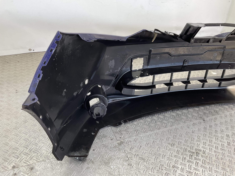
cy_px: 88
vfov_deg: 48.2
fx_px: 197
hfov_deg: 61.7
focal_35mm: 29
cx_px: 118
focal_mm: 3
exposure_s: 1/100
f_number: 1.8
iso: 32
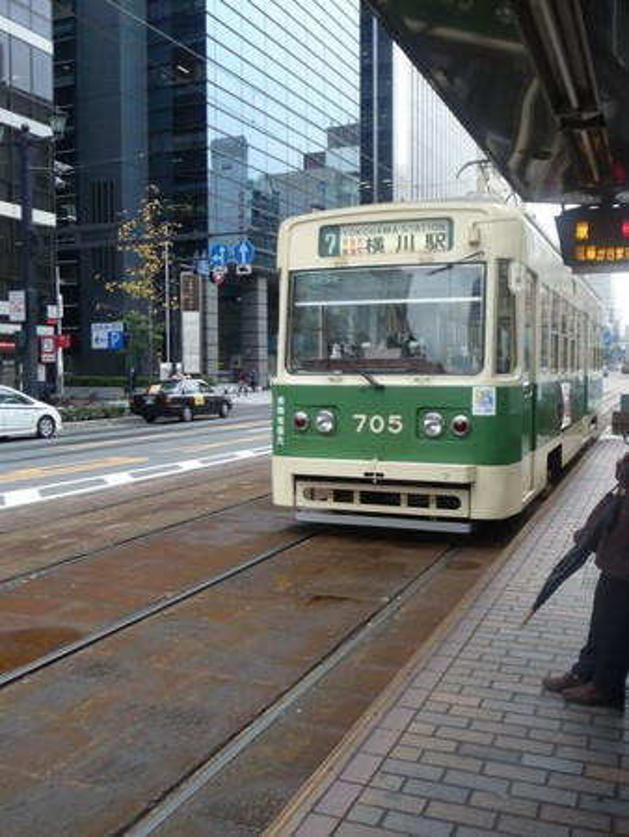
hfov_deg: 41.8
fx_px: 823
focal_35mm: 34
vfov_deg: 53.9
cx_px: 314
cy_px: 418
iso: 100
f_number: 3.6
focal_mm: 5.6
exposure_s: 1/80
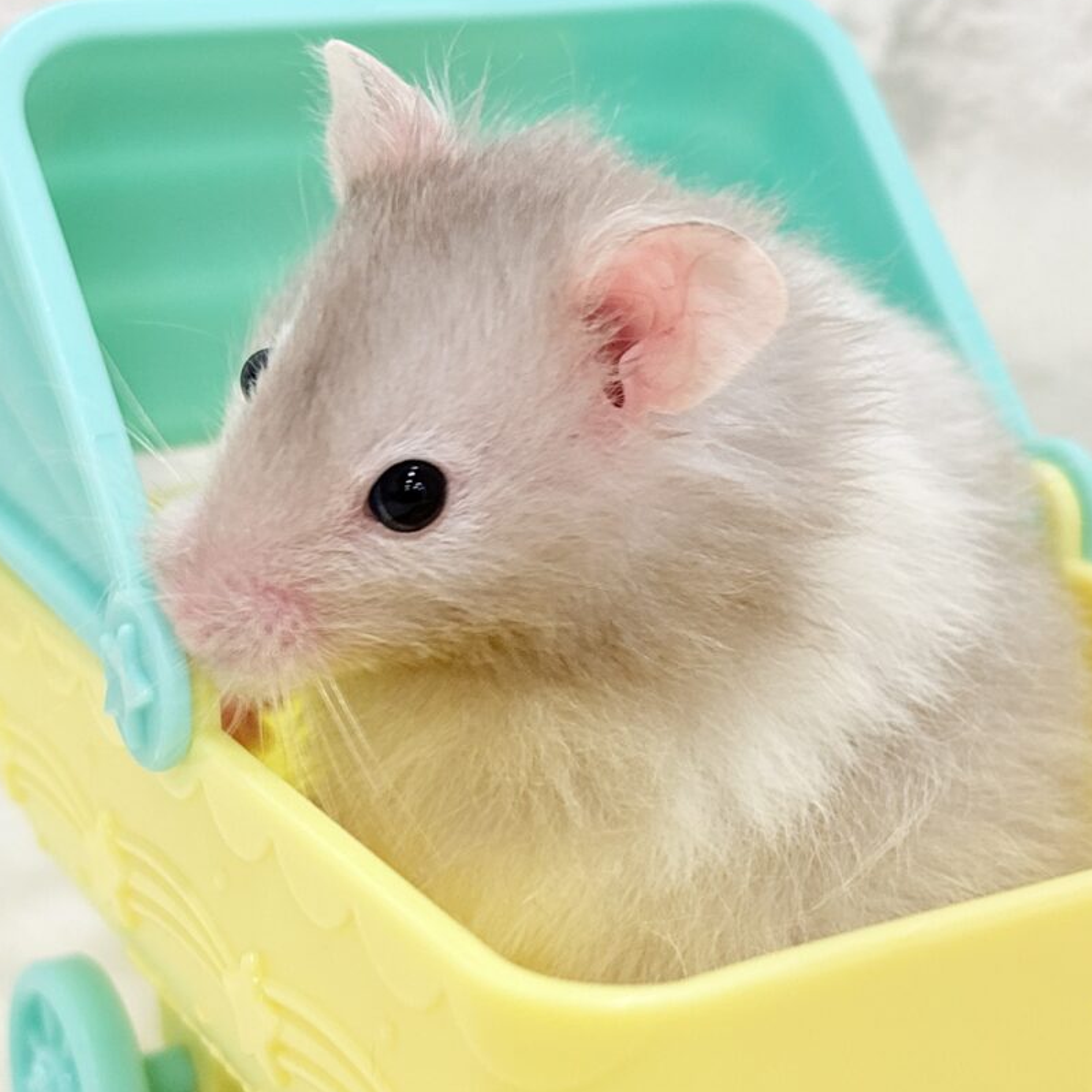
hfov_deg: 25.0
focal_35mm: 69
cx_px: 569
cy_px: 551
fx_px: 2463
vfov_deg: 25.0
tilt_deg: -16.9
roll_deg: +0.8
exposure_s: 1/50
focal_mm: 5.96
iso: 50
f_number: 1.6
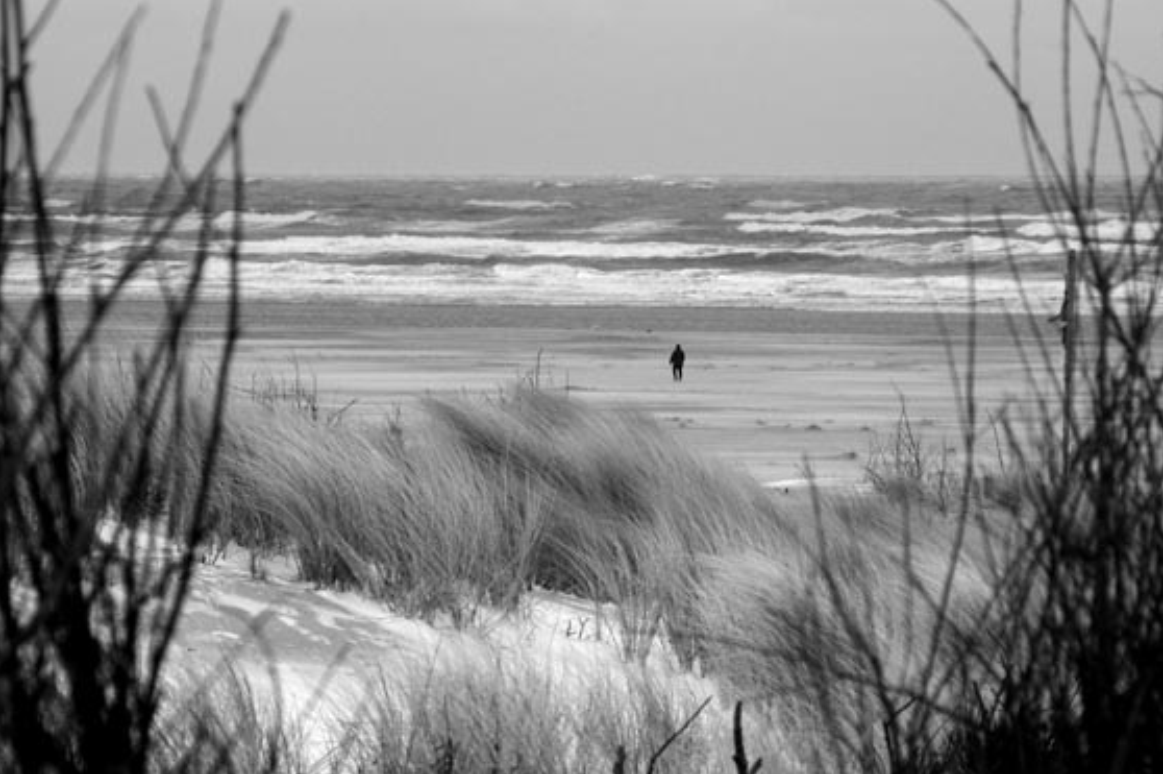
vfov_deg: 7.7
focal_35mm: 178
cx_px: 684
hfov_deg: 11.6
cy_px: 362
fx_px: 5745
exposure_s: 1/125
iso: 400
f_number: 10
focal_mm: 95
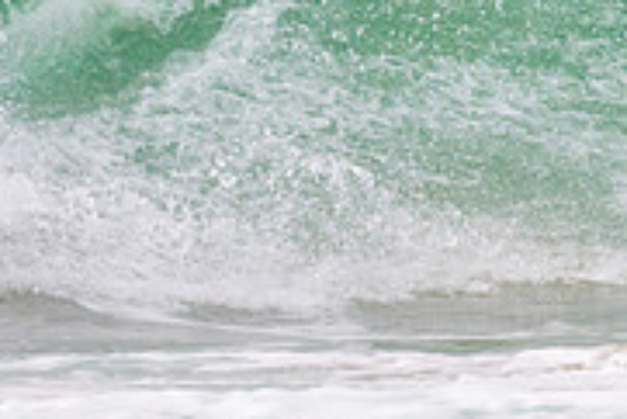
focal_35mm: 2558
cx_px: 482
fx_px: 44586
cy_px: -106
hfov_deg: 0.8
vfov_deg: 0.5
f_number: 11
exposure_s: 1/2000
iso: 1800
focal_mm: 800
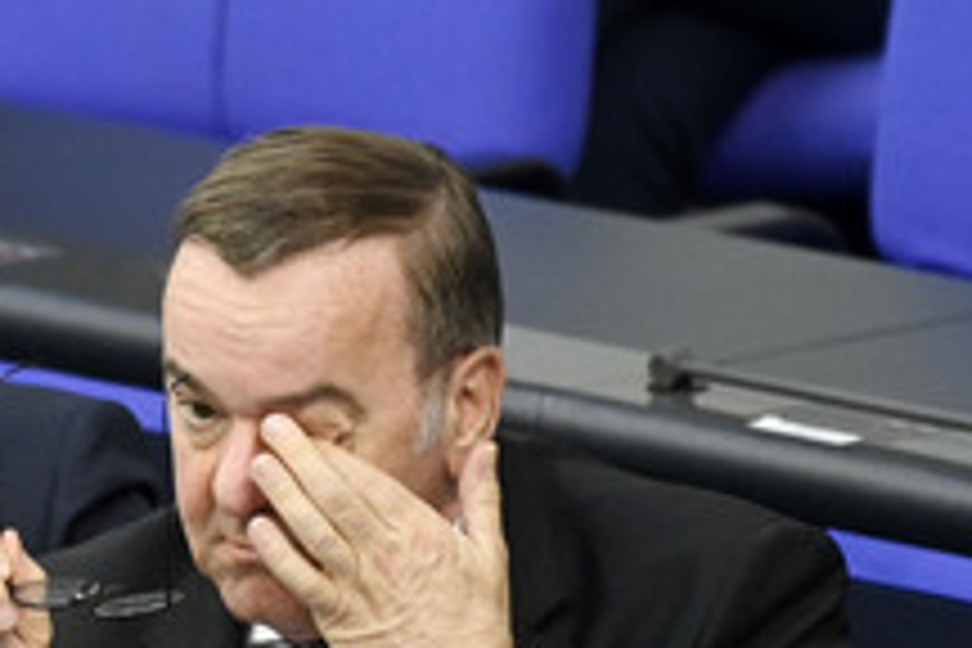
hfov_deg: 2.0
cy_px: 513
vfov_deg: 1.3
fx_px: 28105
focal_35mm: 1041
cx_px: -25
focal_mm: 500
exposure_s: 1/400
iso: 10000
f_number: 5.6
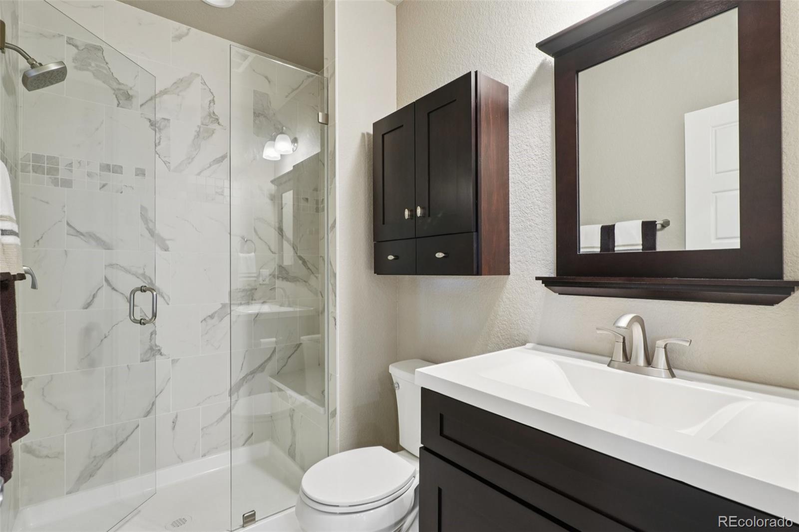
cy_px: 266
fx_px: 366
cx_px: 400
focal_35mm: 16
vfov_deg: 72.0
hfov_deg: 95.0
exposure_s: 1/4
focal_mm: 11
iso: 400
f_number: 8
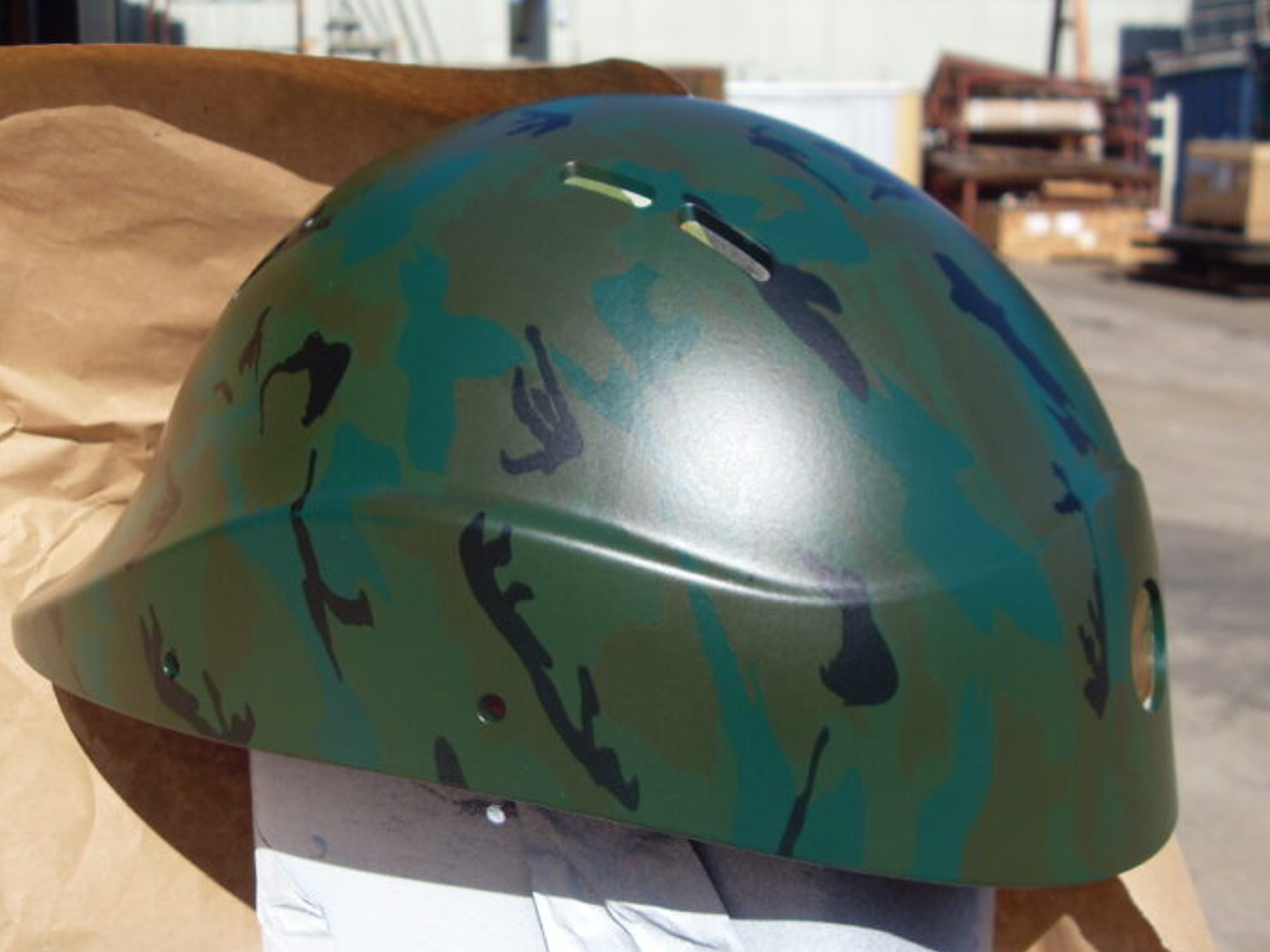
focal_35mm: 40
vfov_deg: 36.0
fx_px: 1468
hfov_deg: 46.8
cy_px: 477
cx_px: 608
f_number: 7
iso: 80
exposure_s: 1/250
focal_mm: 6.3
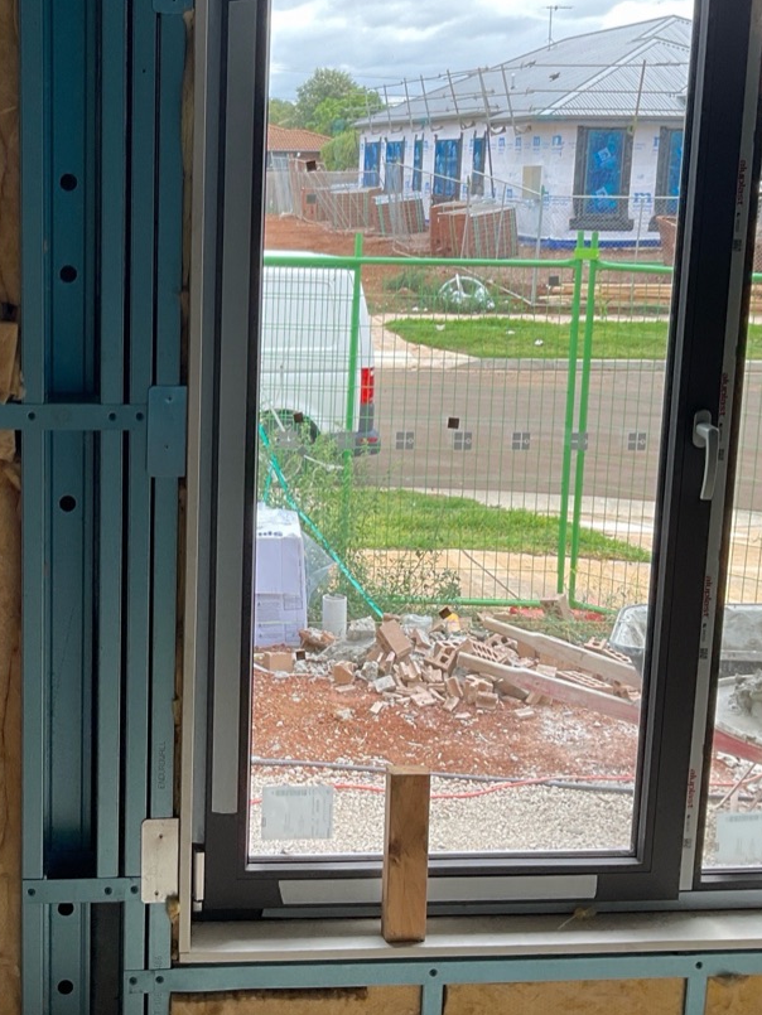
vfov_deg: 39.4
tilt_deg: -9.6
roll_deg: -0.5
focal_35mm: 48
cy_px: 388
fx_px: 1408
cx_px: 148
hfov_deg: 29.6
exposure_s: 1/156
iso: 16
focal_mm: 3
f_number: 1.8
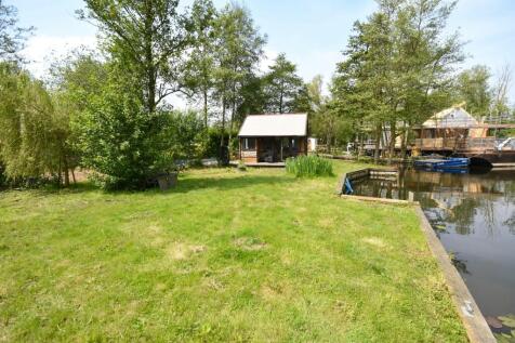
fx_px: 214
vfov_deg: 77.3
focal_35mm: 15
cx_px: 258
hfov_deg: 100.4
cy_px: 172
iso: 200
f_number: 8
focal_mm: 10
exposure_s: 1/320
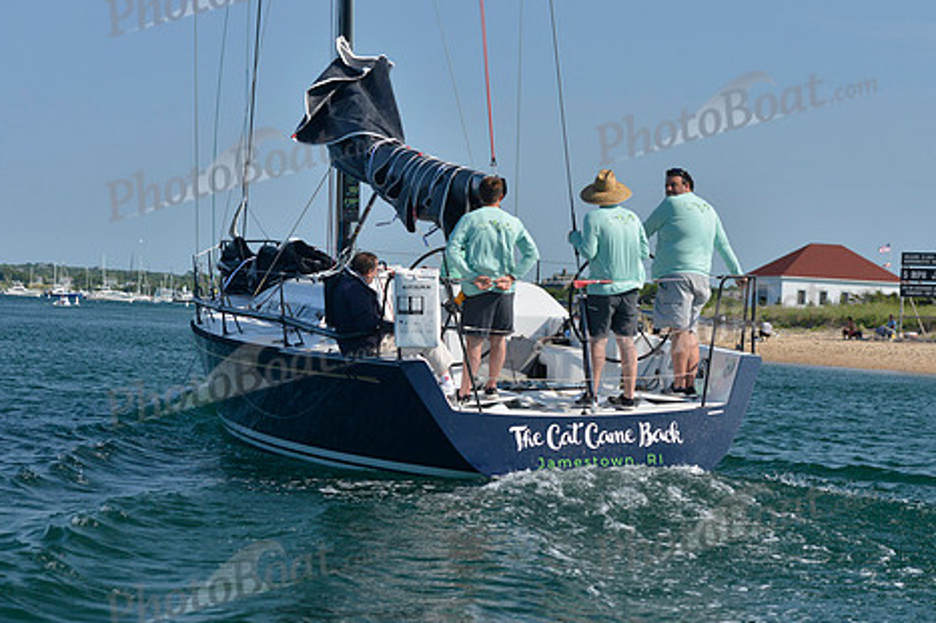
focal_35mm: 87
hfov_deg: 23.4
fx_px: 2261
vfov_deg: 15.7
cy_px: 245
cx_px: 493
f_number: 6.3
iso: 400
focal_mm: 70
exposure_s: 1/1000
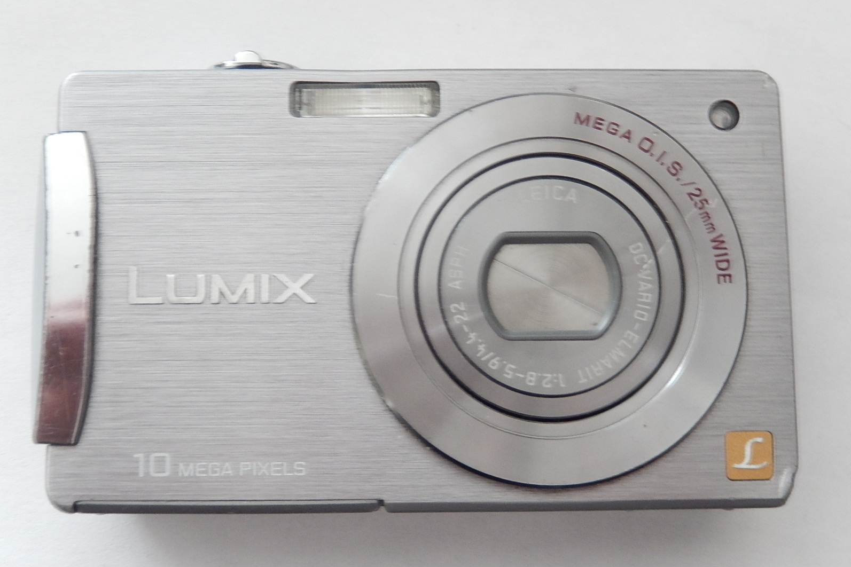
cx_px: 427
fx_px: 1111
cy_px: 294
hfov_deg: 41.9
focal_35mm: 47
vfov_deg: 28.6
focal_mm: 8.1
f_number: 4.3
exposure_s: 1/13
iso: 400
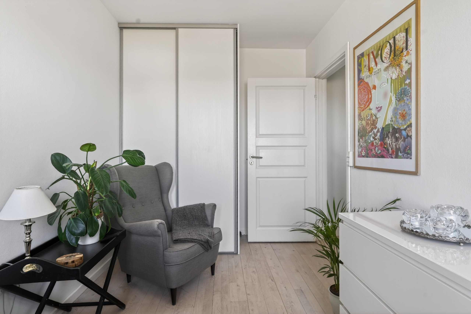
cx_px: 236
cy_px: 157
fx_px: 249
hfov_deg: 86.9
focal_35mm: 19
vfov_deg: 64.5
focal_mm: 19
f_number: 8
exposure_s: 1/40
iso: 400
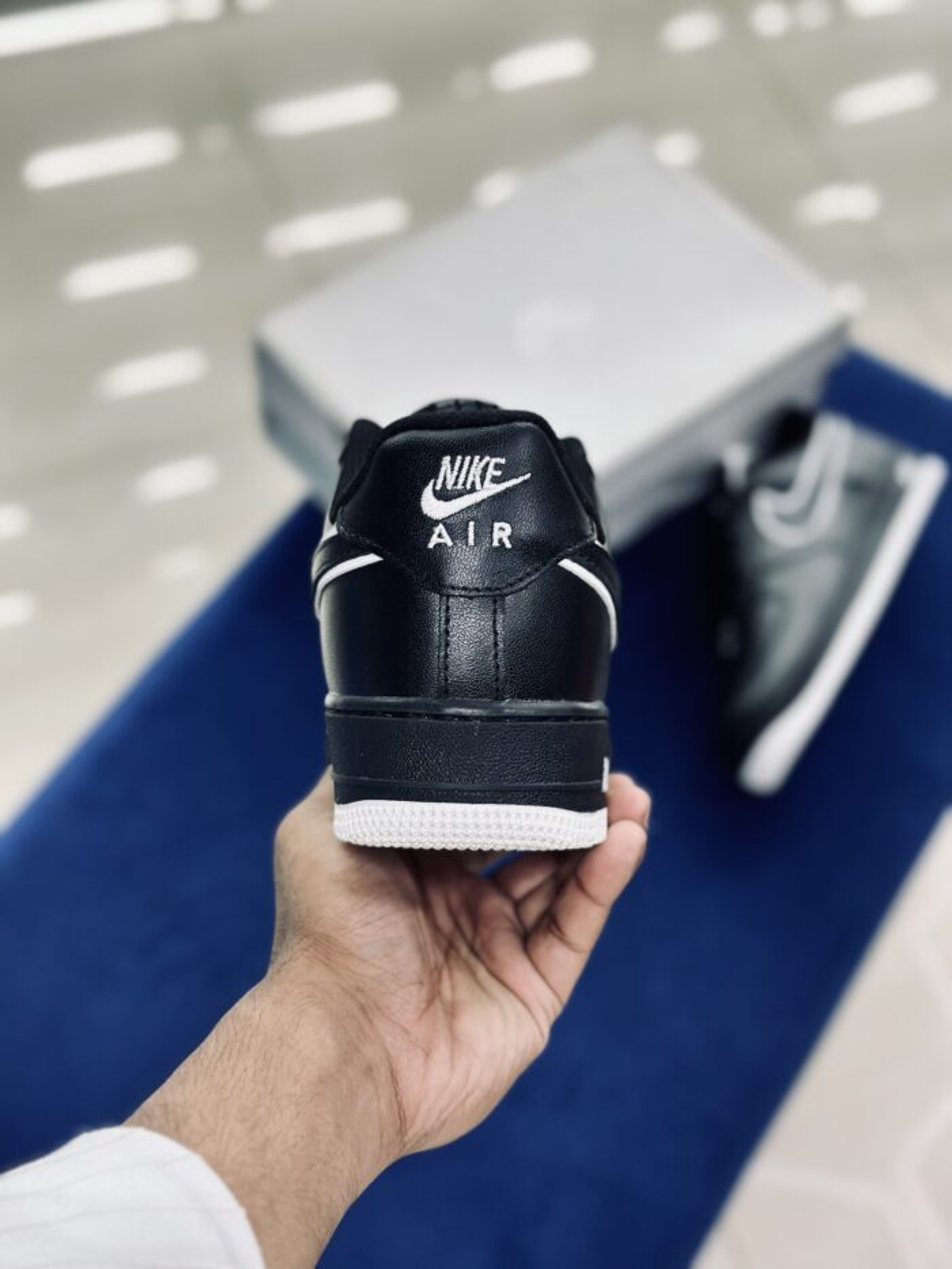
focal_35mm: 48
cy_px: 634
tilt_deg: -56.6
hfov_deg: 30.3
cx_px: 476
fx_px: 1760
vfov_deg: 39.7
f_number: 1.78
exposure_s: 1/121
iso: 80
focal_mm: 6.86
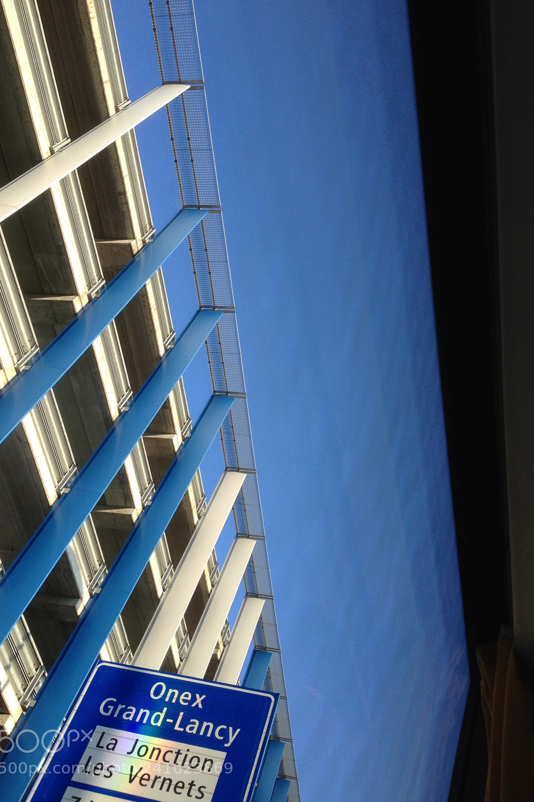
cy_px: 400
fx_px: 823
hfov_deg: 35.9
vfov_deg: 51.9
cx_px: 272
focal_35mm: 37
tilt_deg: +53.1
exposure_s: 1/189
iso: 50
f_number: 2.4
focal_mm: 4.28
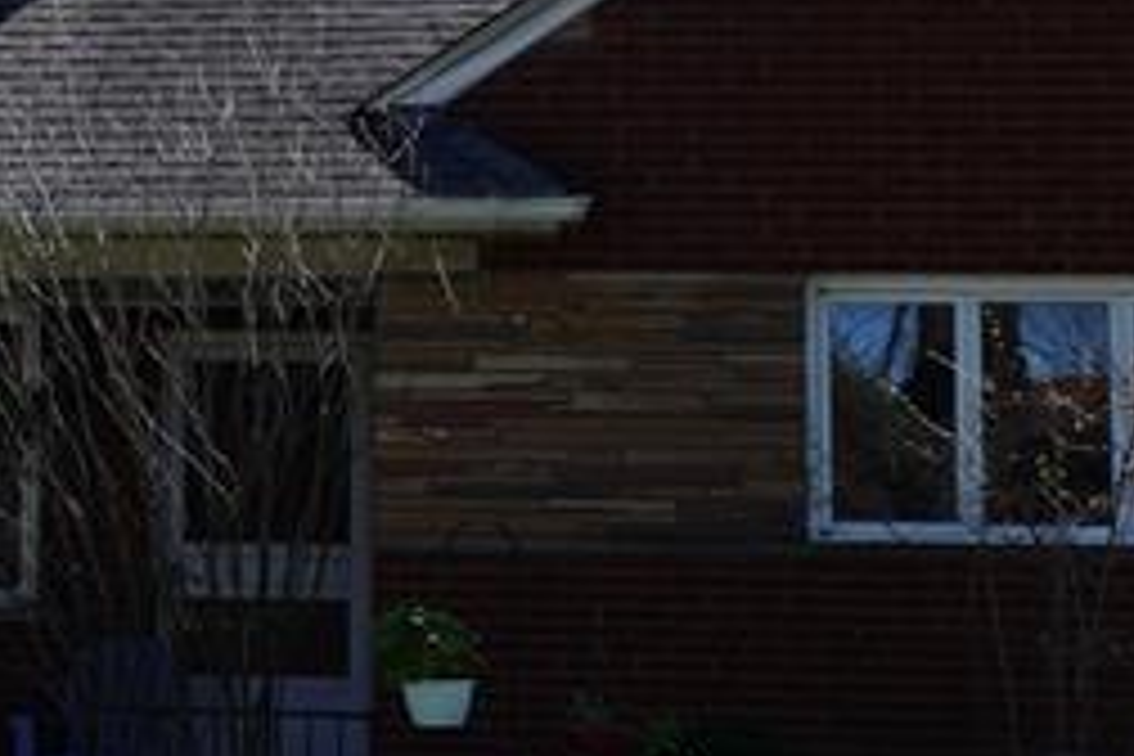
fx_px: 4033
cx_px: -189
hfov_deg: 15.5
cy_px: 76
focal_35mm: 128
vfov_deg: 10.7
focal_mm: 21
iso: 100
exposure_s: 1/500
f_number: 5
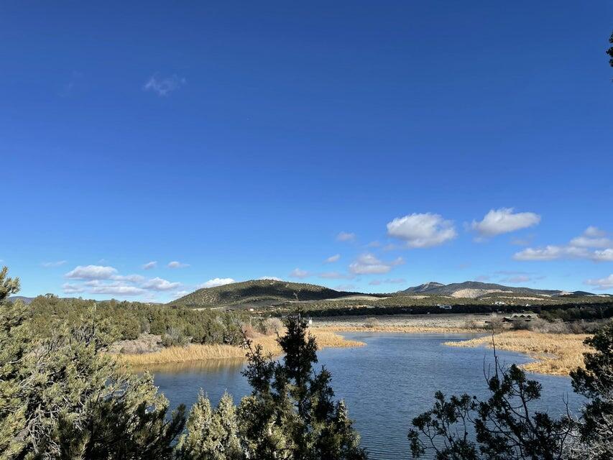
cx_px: 306
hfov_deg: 67.3
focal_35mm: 26
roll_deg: +0.6
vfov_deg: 53.1
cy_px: 230
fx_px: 460
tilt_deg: +9.6
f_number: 1.6
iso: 32
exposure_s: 1/4000
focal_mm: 4.2
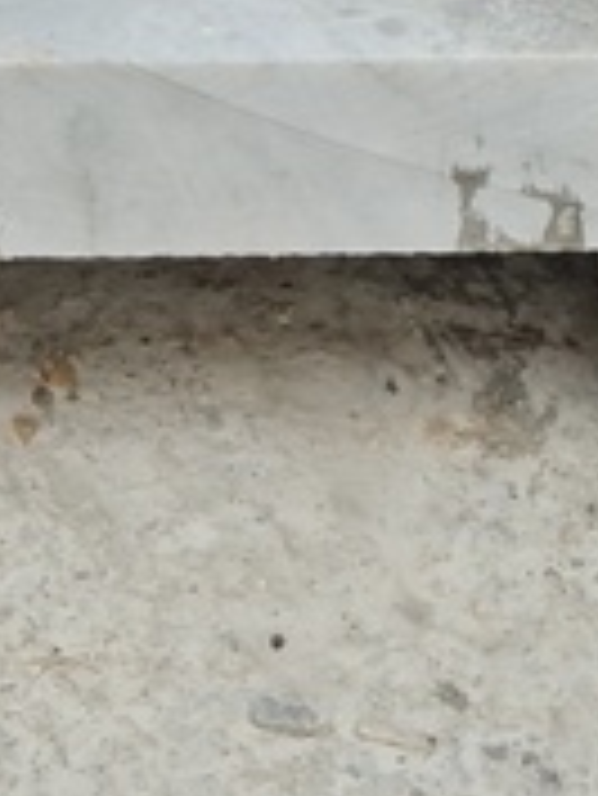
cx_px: 135
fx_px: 4210
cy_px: -1808
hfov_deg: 8.1
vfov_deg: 8.5
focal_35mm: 183
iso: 25
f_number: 2
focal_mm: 5.9
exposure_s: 1/159
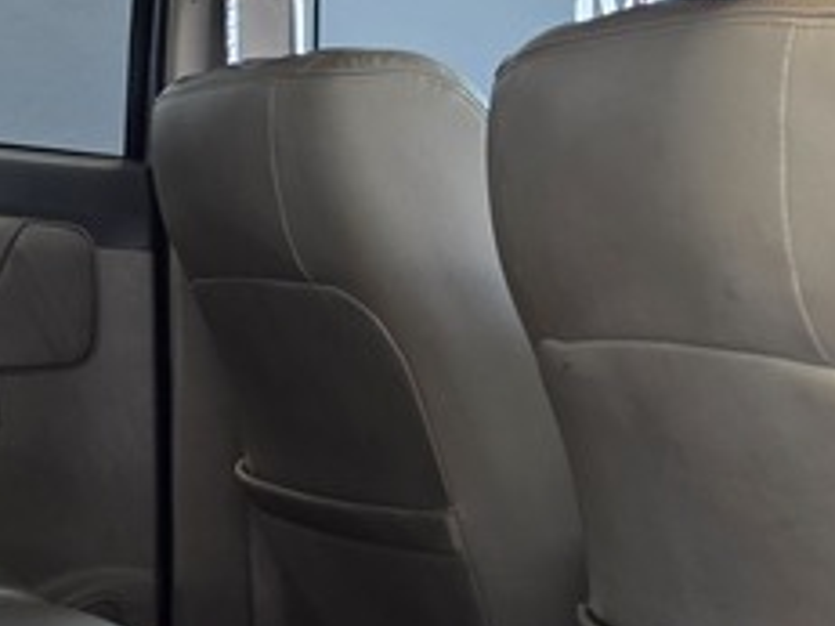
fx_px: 2459
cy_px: 503
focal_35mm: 102
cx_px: 217
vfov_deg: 14.4
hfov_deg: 19.1
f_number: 1.7
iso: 125
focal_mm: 6.25
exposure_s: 1/100
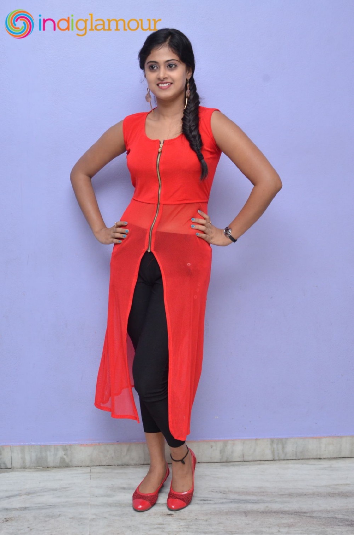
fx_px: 712
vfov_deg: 41.2
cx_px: 177
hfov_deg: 27.9
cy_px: 268
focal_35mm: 48
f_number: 6.3
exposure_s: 1/125
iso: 1600
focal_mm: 32
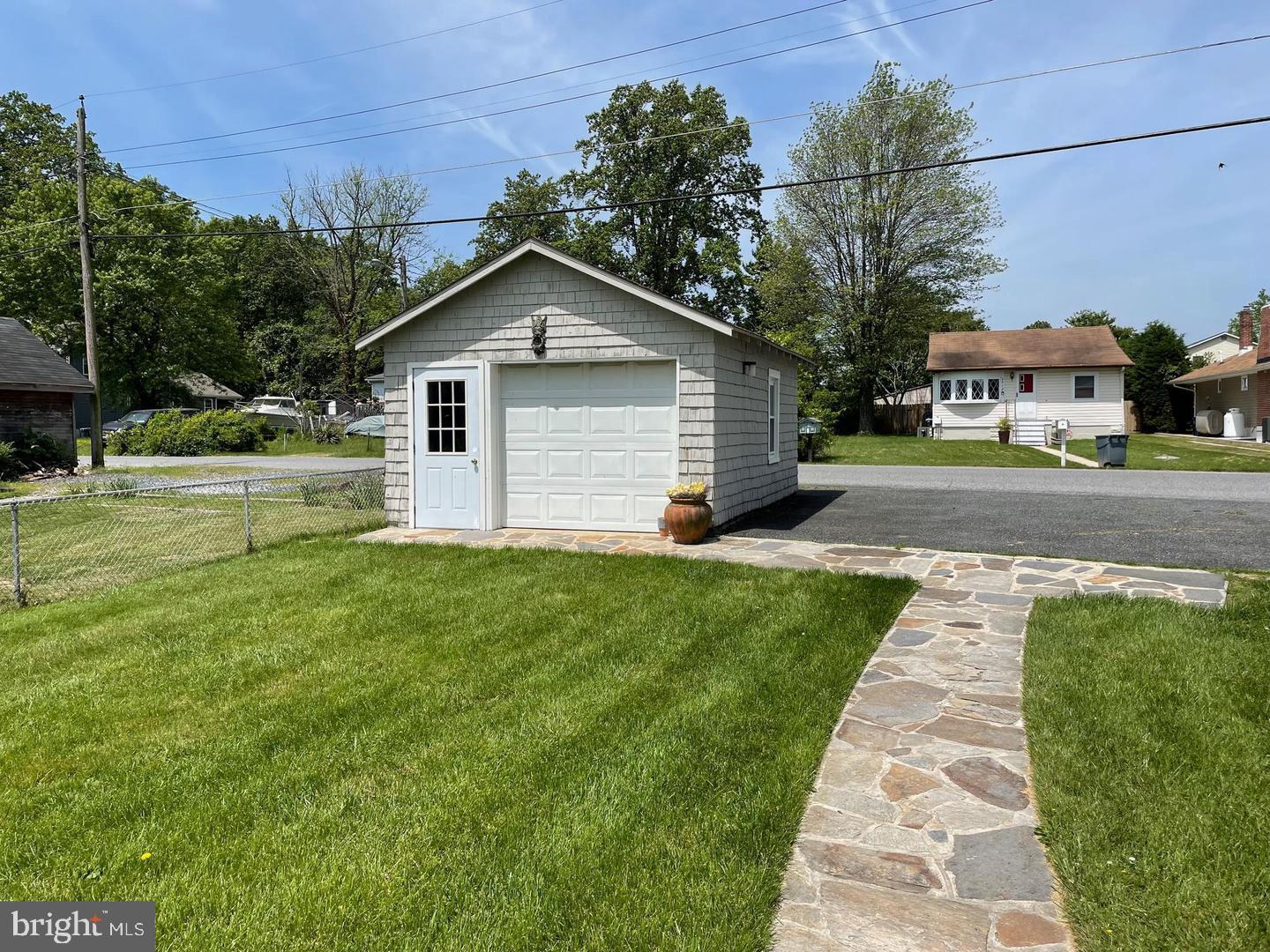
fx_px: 954
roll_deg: +0.0
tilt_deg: -2.3
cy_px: 476
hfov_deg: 67.3
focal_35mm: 26
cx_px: 635
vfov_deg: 53.1
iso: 32
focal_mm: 4.2
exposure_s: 1/4132
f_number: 1.6
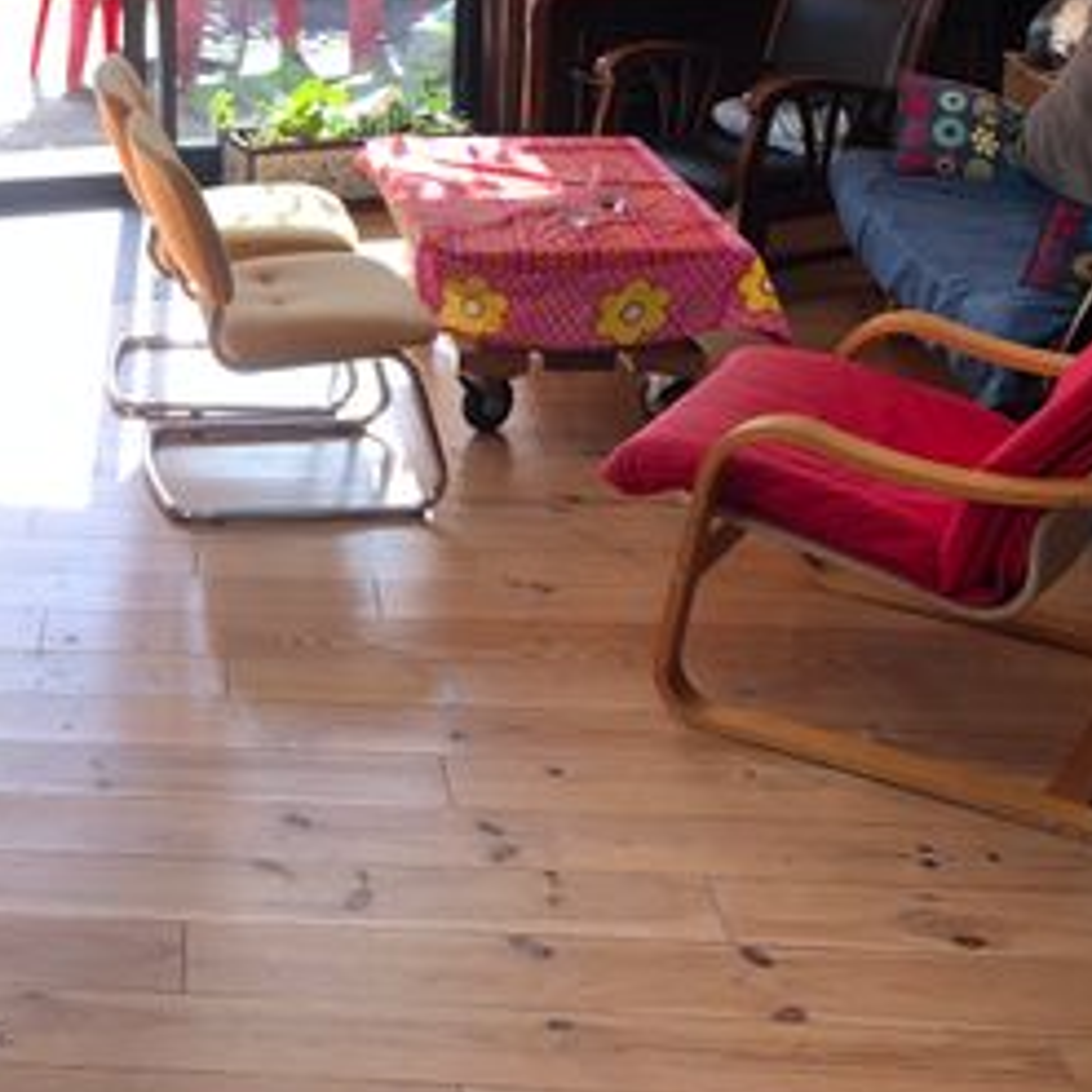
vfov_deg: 27.8
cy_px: 168
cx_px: -40
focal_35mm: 60
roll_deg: +2.5
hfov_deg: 26.8
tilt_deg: -12.0
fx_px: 2141
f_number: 1.8
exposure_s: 1/120
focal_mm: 3.99
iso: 32
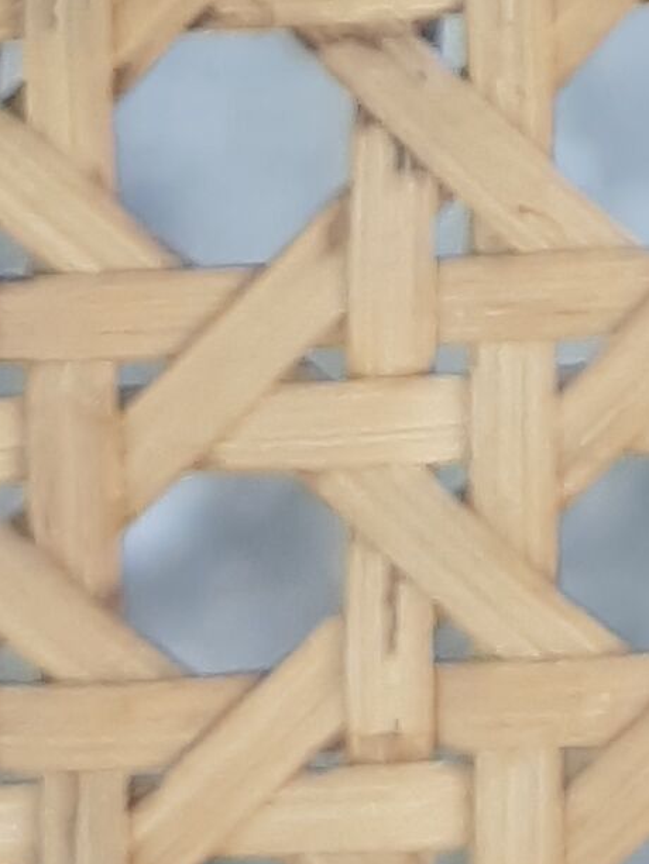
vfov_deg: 10.6
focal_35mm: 171
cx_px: 1388
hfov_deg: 8.2
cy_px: -860
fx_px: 4273
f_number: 1.7
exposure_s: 1/177
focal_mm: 3.93
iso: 40
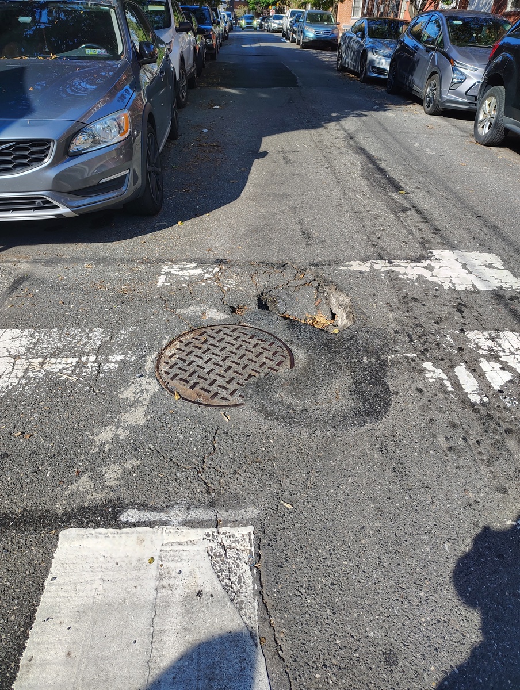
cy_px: 345
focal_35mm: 24
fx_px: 479
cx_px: 260
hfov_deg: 57.0
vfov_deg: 71.5
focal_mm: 5.56
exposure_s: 1/444
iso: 120
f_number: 1.8
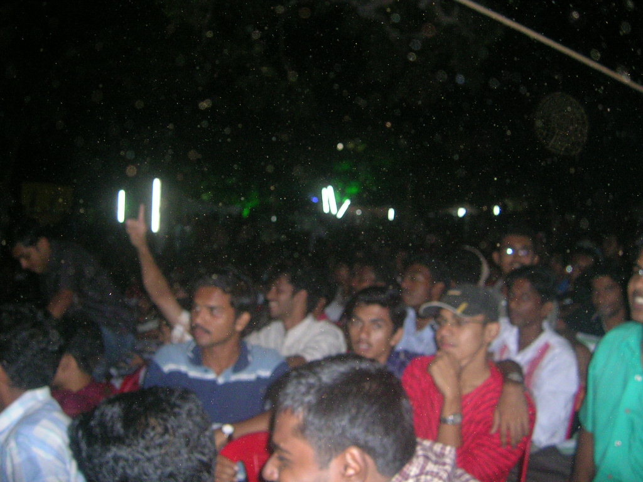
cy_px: 241
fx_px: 650
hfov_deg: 52.6
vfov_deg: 40.7
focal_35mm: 35
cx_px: 322
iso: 200
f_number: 2.8
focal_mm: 5.4
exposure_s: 1/60.1
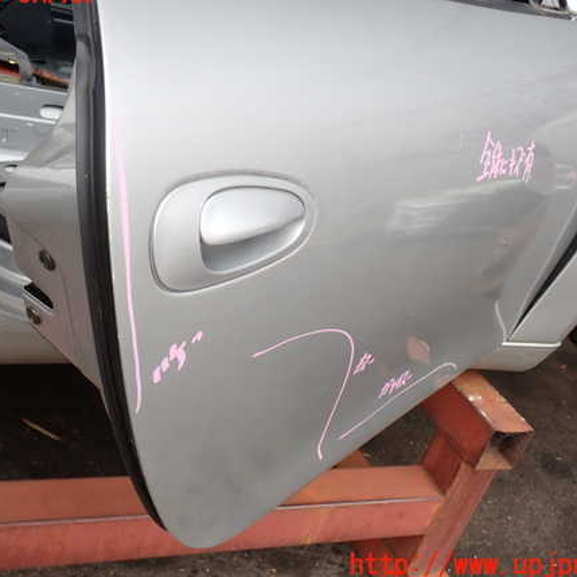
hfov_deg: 36.0
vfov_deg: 36.1
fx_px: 886
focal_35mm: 47
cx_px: 250
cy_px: 280
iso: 100
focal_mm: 6.83
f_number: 3.5
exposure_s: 1/125
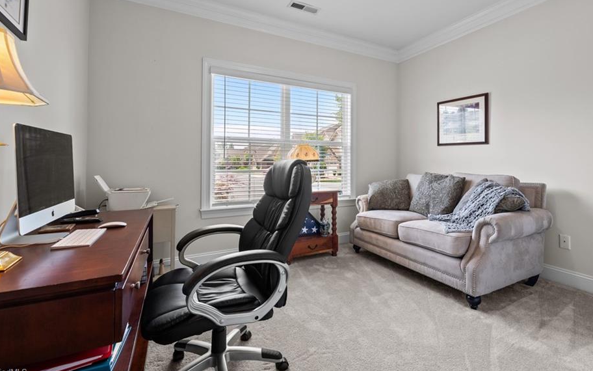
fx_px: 259
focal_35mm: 16
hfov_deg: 97.7
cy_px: 157
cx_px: 316
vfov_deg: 70.8
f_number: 7.1
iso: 200
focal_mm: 14
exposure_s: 1/13
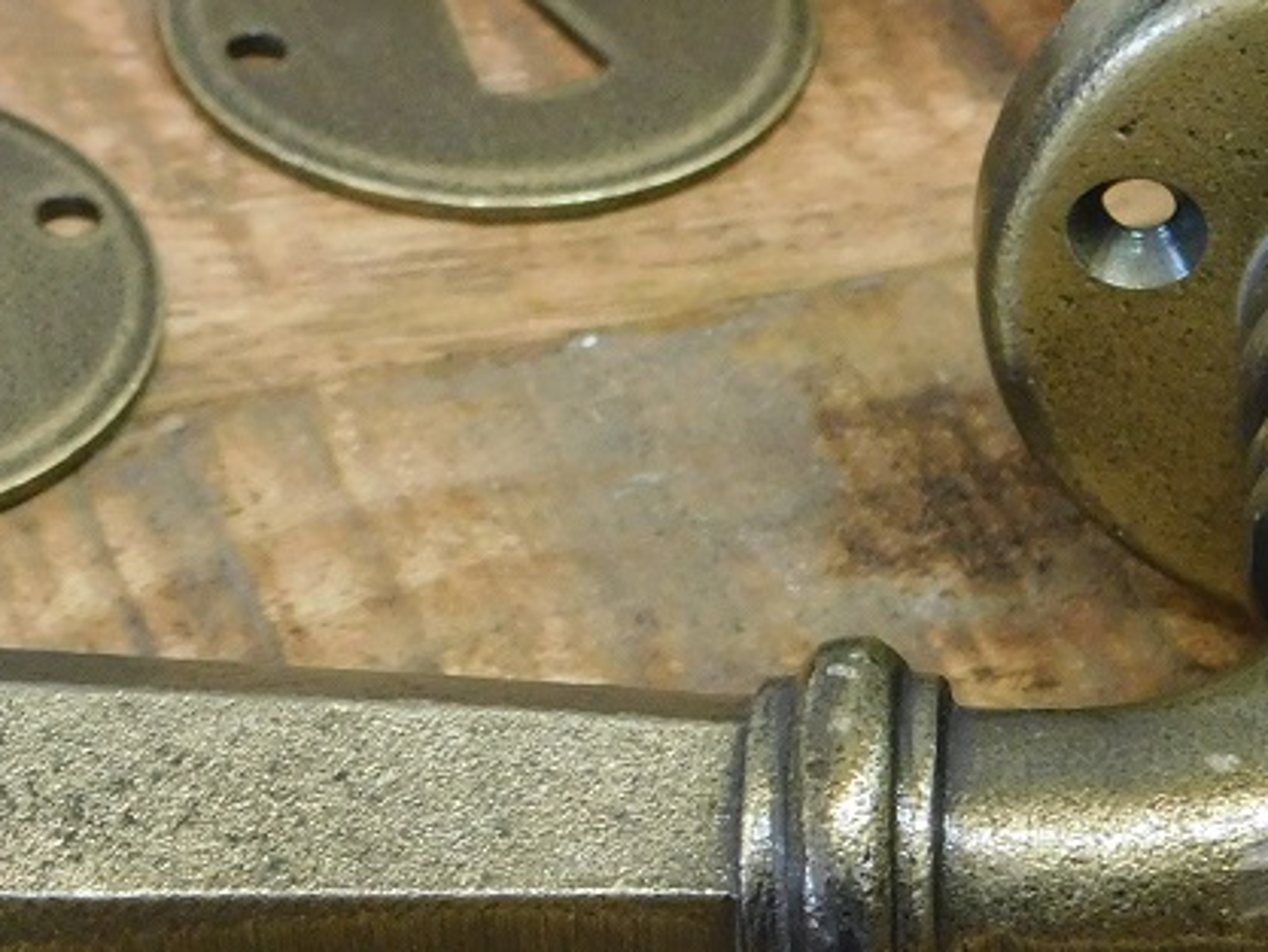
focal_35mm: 163
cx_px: 395
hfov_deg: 12.1
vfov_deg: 9.1
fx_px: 5972
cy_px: 85
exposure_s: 1/30
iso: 320
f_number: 4
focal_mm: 10.4
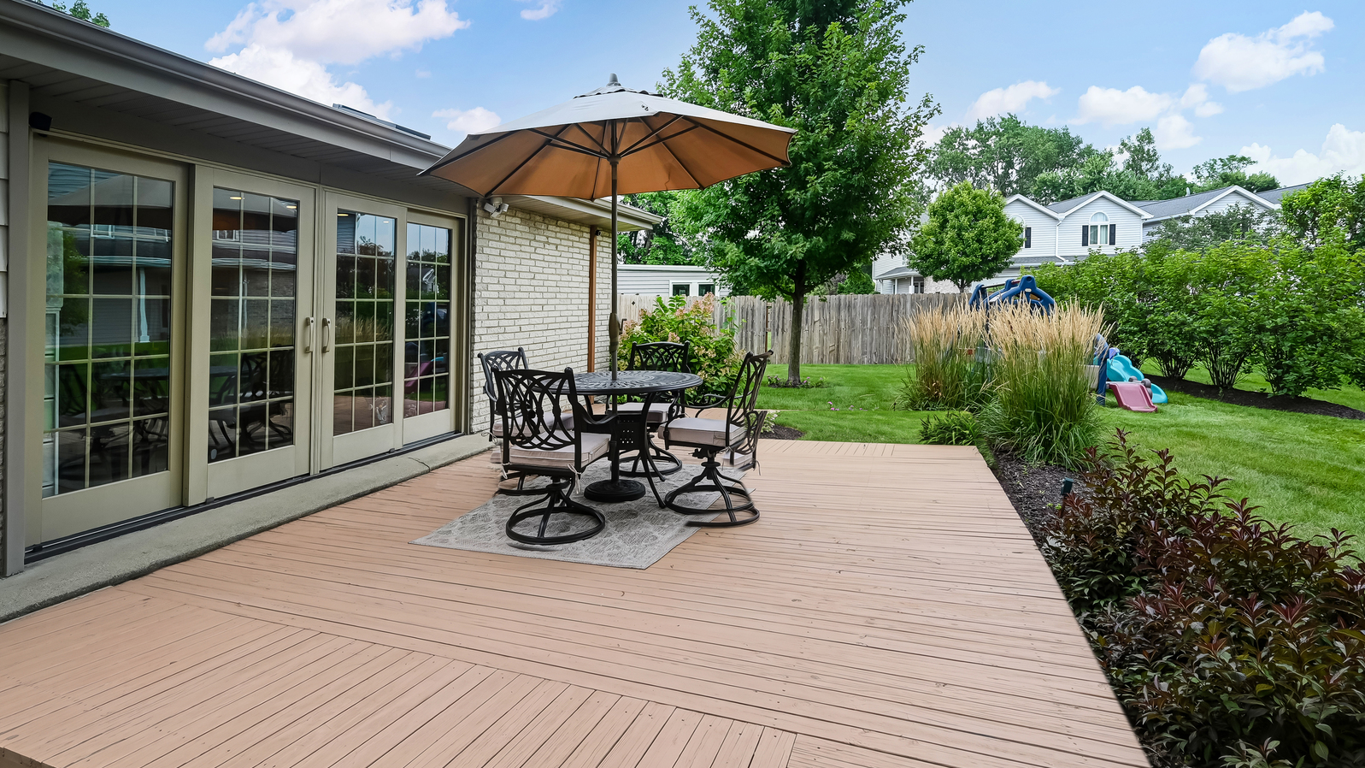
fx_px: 634
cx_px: 691
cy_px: 328
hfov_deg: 94.2
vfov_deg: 62.1
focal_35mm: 18
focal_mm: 16.5
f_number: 8
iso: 400
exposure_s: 1/160
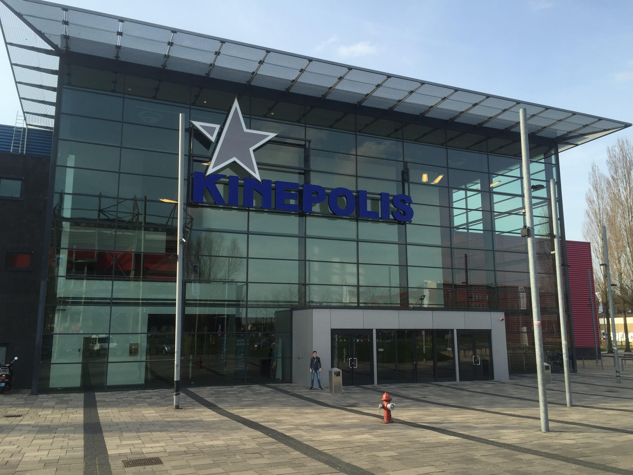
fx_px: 530
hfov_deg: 61.7
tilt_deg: +11.3
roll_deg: -0.8
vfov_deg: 48.2
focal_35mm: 29
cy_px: 238
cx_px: 316
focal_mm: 4.15
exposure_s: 1/807
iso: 32
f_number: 2.2
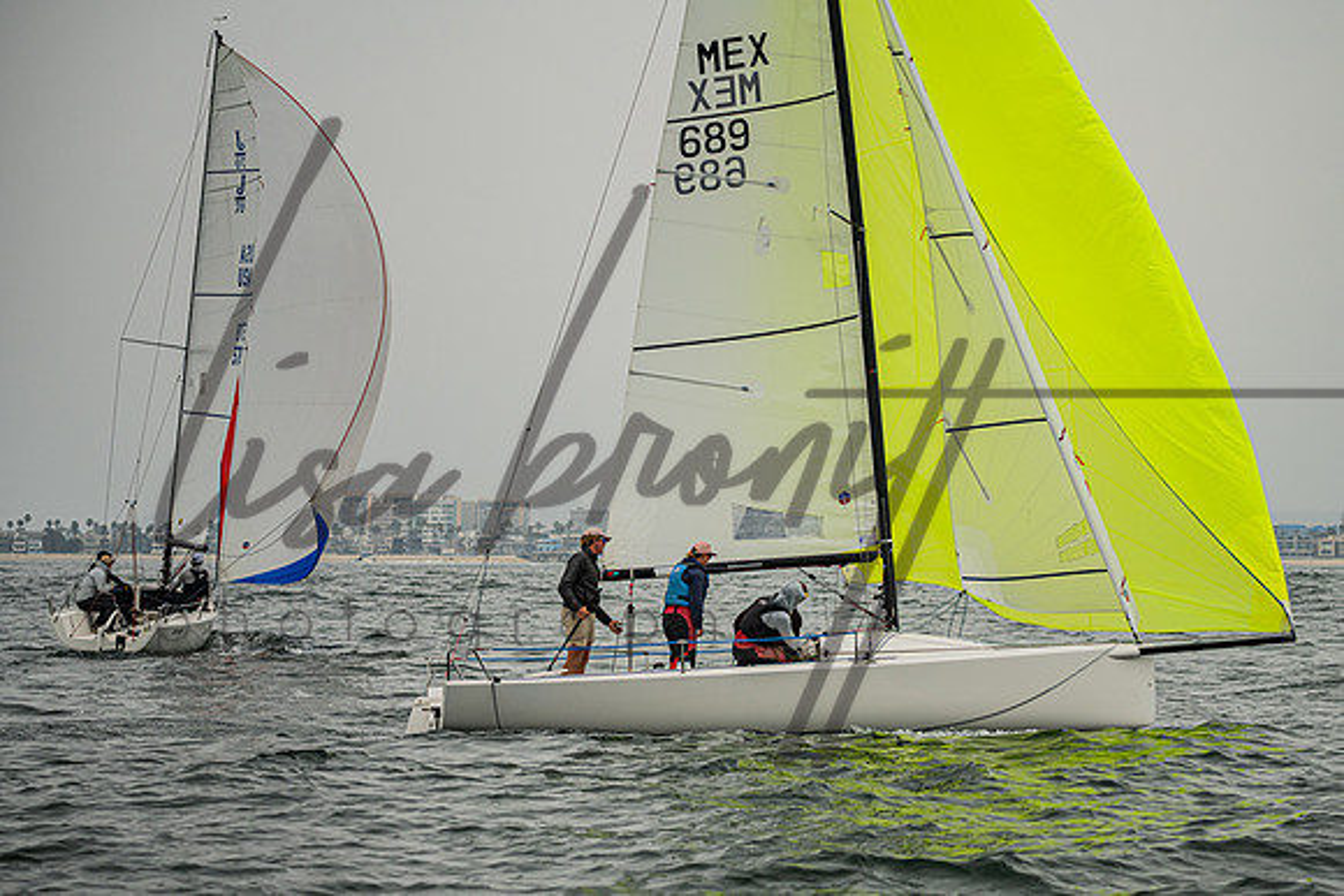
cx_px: 776
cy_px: 540
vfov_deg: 11.1
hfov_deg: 16.5
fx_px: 4630
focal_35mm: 124
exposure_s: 1/4000
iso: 180
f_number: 4.5
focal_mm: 100
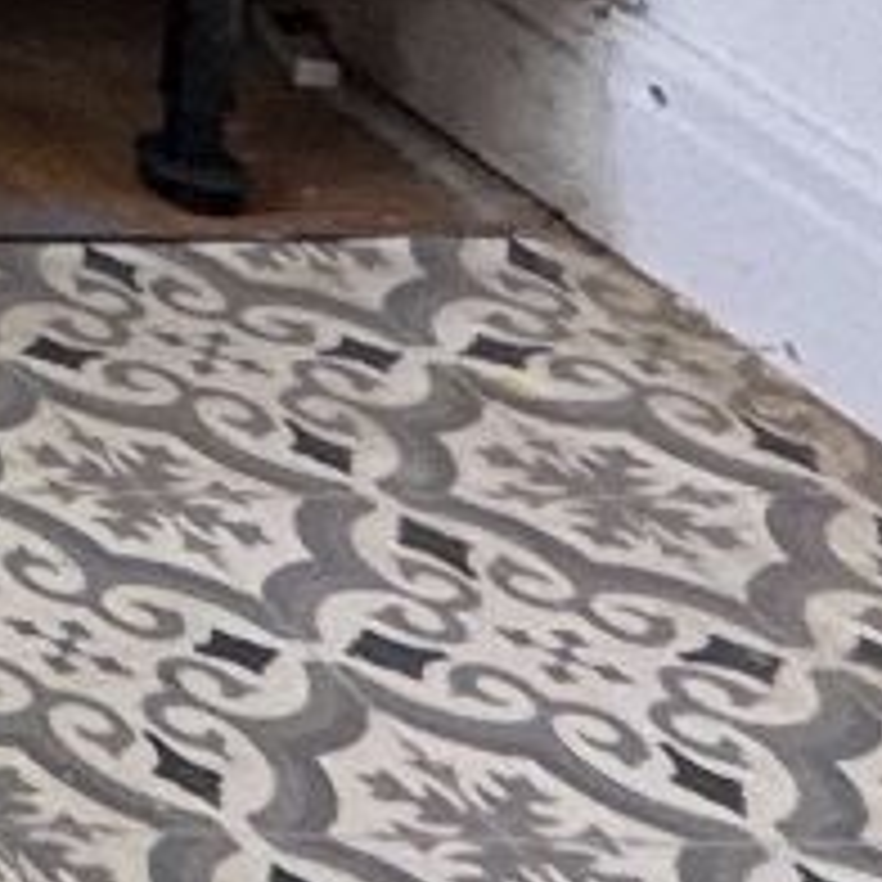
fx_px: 3719
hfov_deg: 8.1
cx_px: -2614
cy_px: -1760
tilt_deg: -2.8
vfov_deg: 10.1
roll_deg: +1.0
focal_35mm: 129
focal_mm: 2.22
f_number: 2.2
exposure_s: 1/99
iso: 100
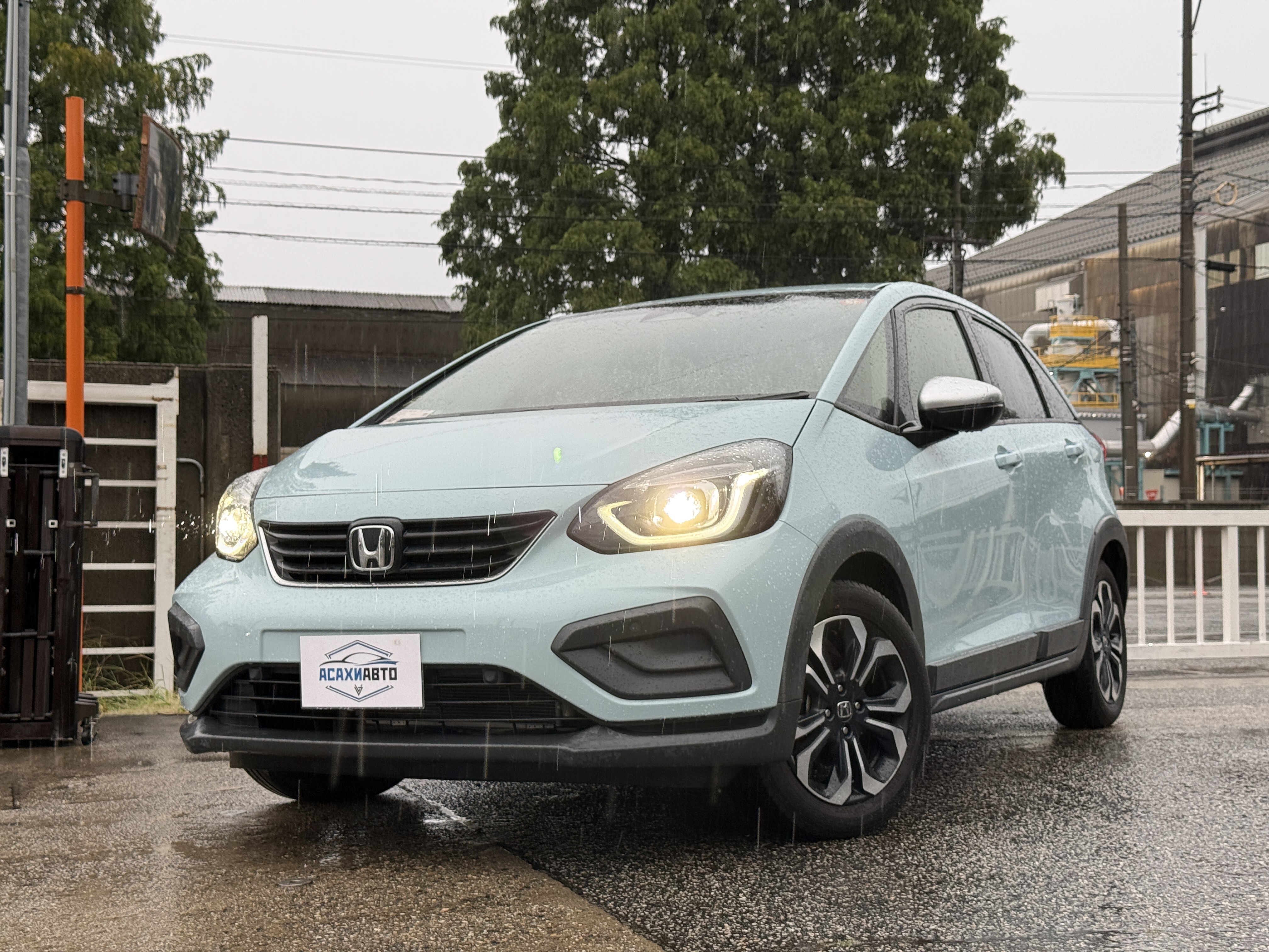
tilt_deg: +1.8
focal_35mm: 48
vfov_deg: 30.3
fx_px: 1760
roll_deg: +0.3
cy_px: 476
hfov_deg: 39.7
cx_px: 634
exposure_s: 1/201
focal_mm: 6.76
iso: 80
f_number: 1.78
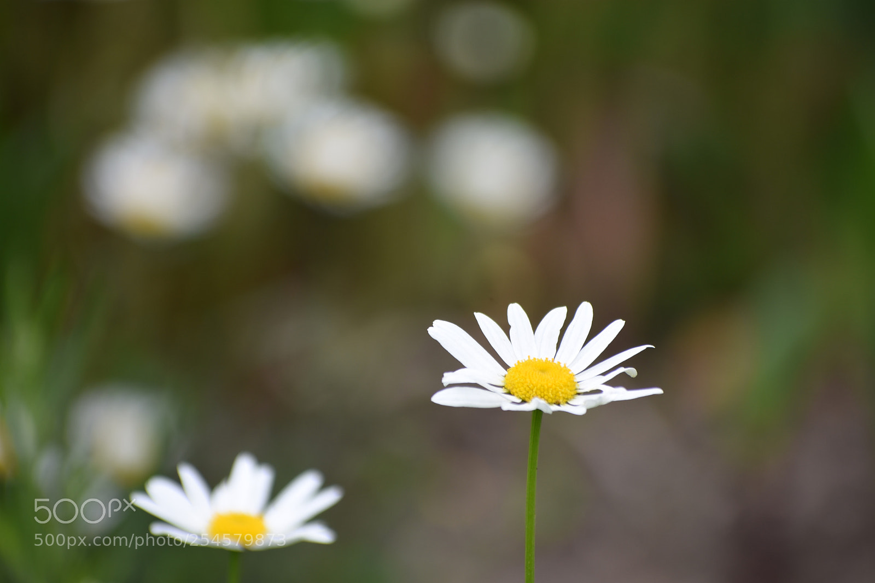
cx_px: 438
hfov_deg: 4.6
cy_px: 292
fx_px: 10935
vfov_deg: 3.1
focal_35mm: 450
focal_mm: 300
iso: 100
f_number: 6.3
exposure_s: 1/200
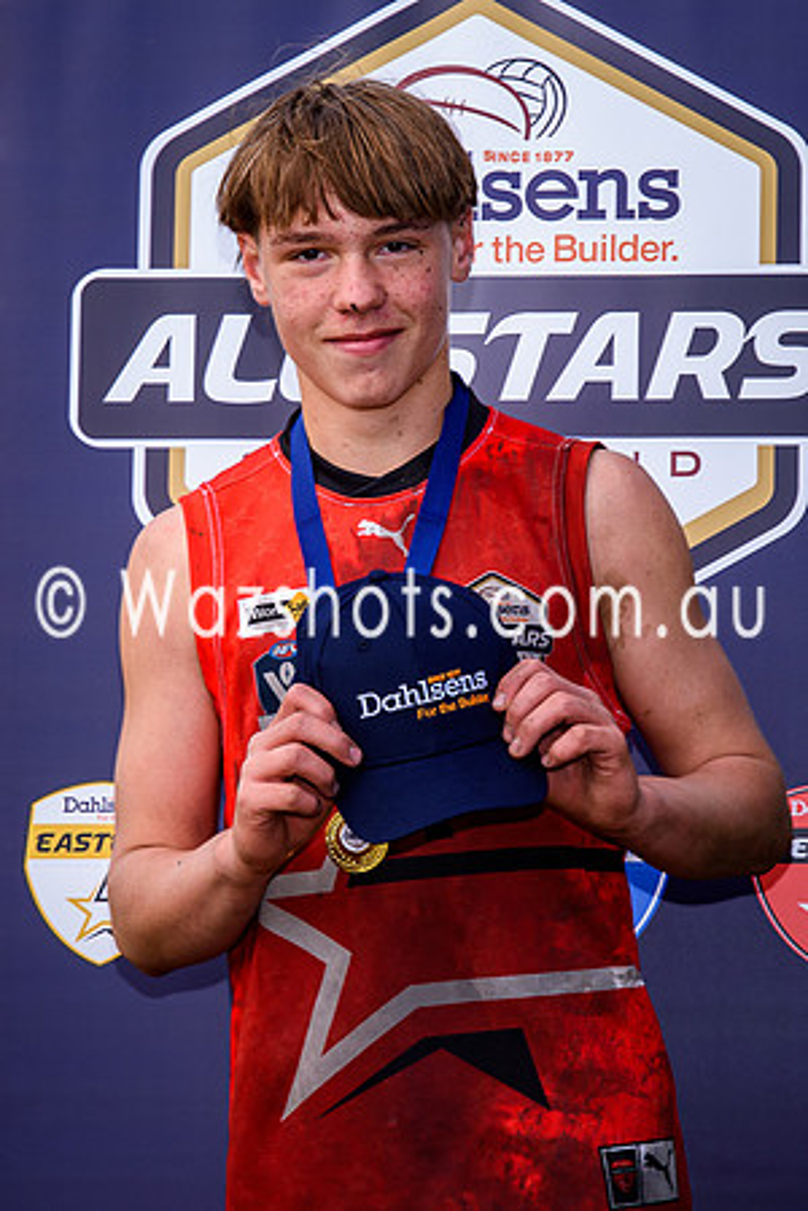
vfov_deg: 13.4
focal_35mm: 153
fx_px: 5150
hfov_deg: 9.0
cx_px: 387
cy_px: 588
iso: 100
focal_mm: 52
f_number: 5.6
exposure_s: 1/160
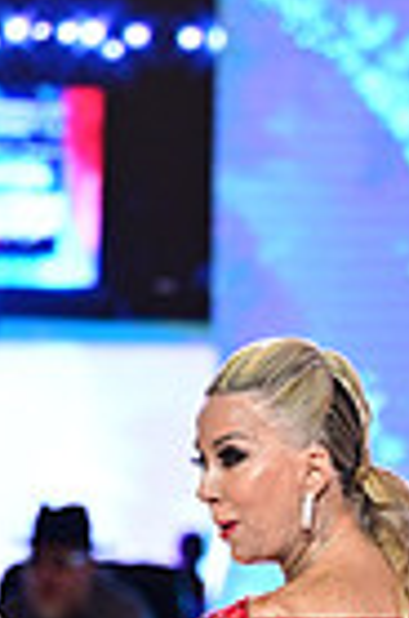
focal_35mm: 460
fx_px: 7878
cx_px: 422
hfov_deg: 3.0
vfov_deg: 4.5
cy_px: 1027
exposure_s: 1/320
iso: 1600
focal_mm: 110
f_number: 2.8
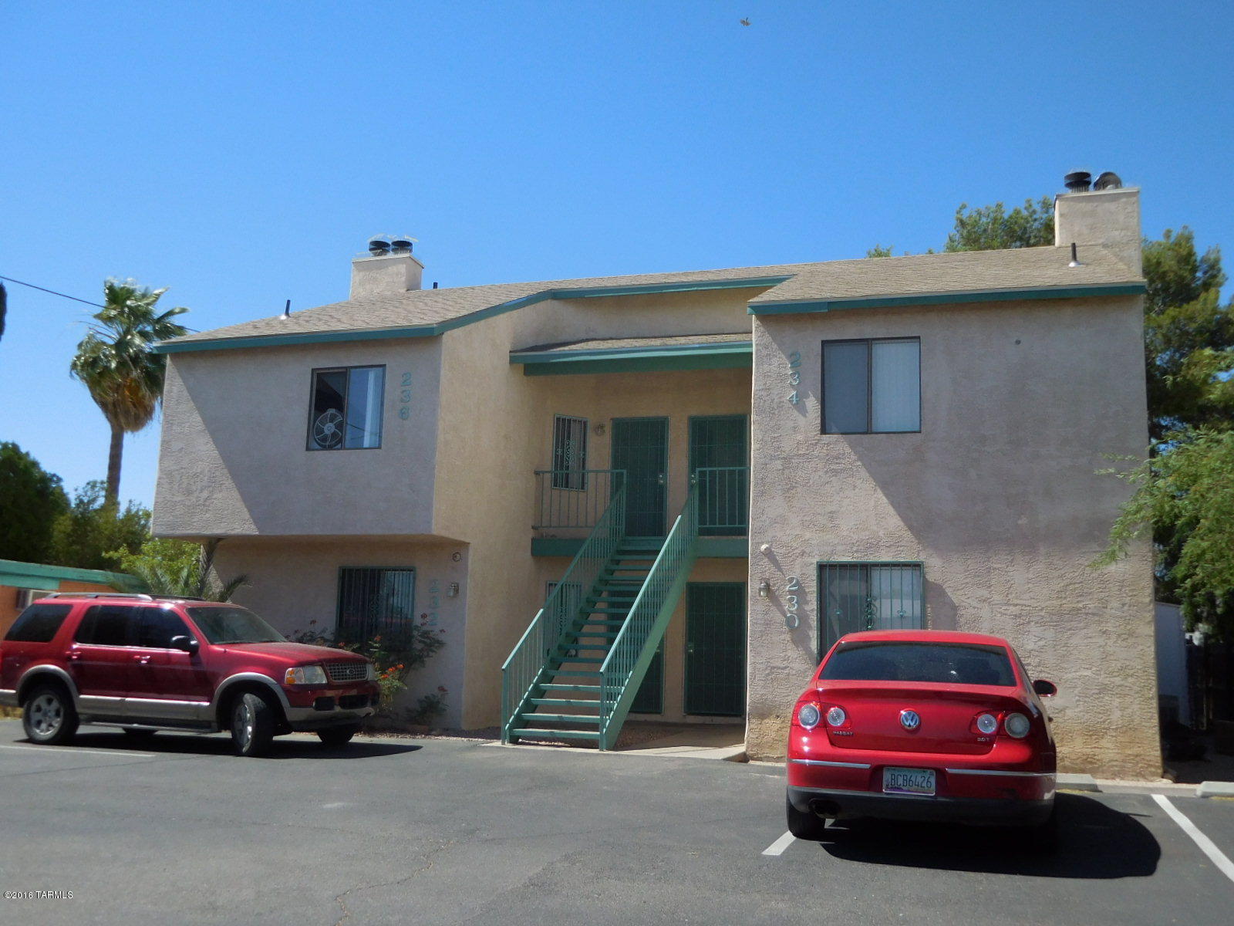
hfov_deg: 55.4
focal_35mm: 33
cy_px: 463
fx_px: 1176
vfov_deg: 42.9
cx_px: 617
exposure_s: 1/1000
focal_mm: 5.9
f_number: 3.7
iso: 125
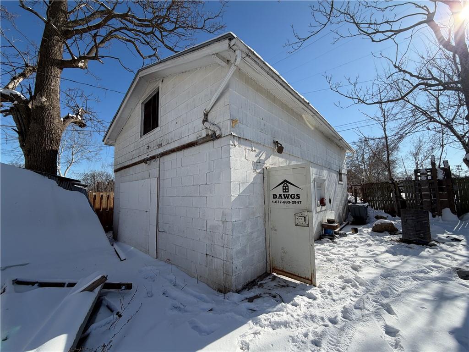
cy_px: 176
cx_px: 234
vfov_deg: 85.7
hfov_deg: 102.1
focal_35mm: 14
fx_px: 190
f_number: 2.2
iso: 20
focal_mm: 2.22
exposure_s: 1/1285
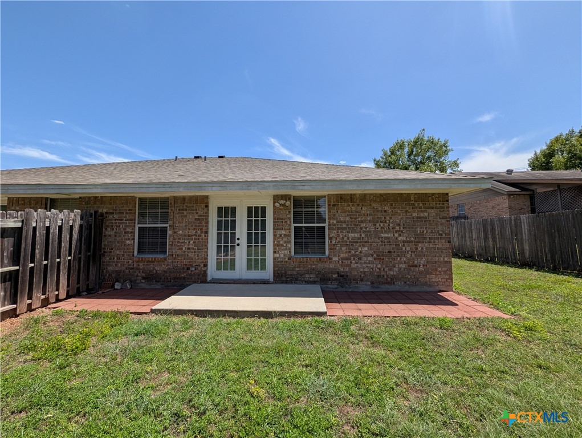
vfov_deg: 94.6
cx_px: 291
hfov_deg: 110.5
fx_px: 202
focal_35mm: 12
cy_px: 219
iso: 47
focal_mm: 2.02
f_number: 1.7
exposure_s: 1/3436
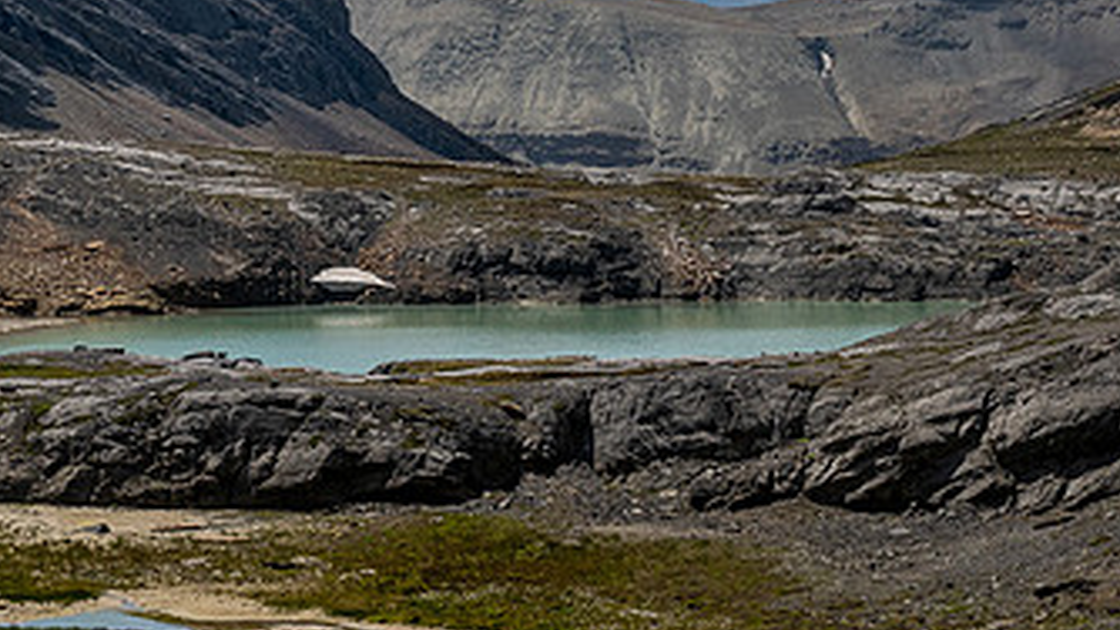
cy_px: 12
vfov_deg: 10.0
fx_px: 3594
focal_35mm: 121
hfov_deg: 17.7
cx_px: 526
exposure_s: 1/320
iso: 200
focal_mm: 32
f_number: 8
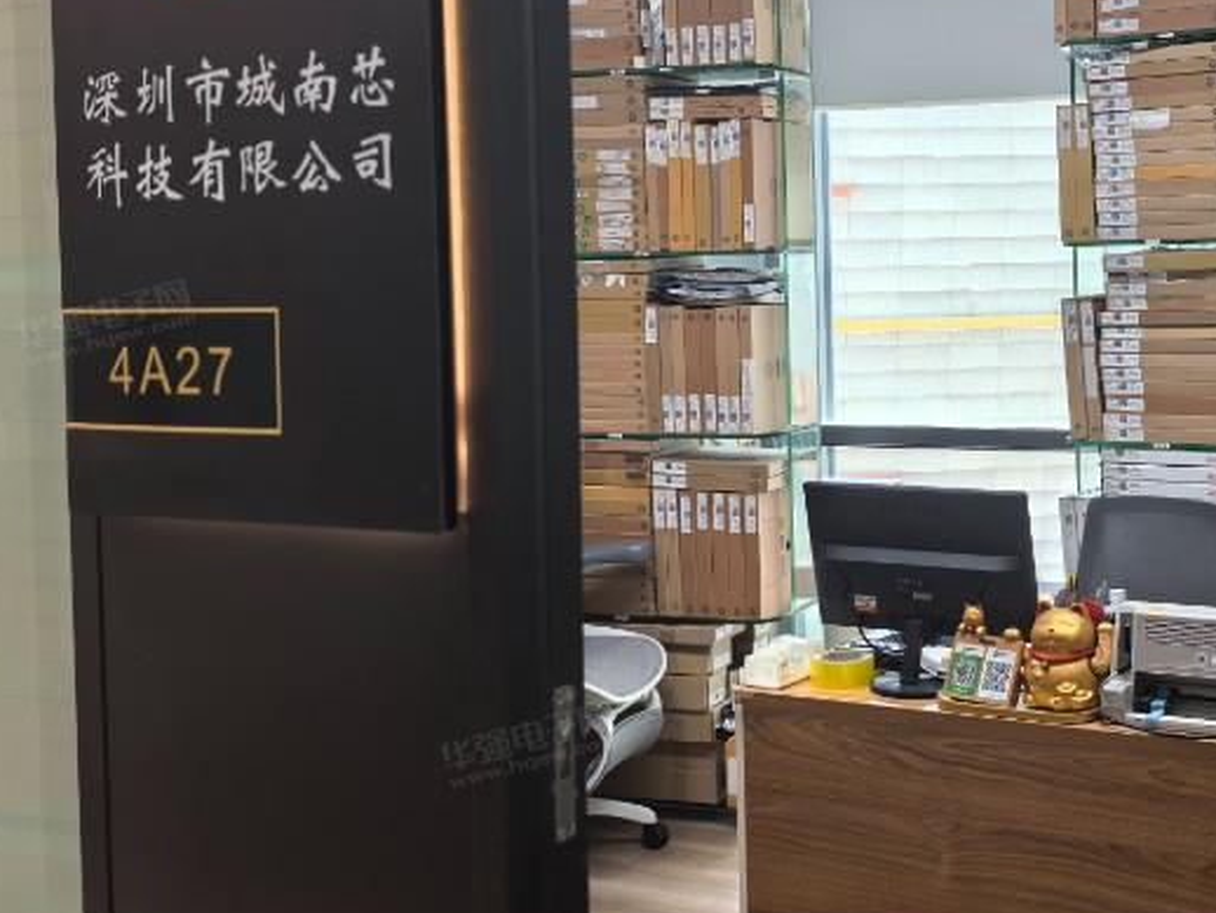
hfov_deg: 37.0
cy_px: 322
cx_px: 951
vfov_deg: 29.0
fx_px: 1757
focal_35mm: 50
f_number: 1.4
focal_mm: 6.98
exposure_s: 1/129
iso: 50
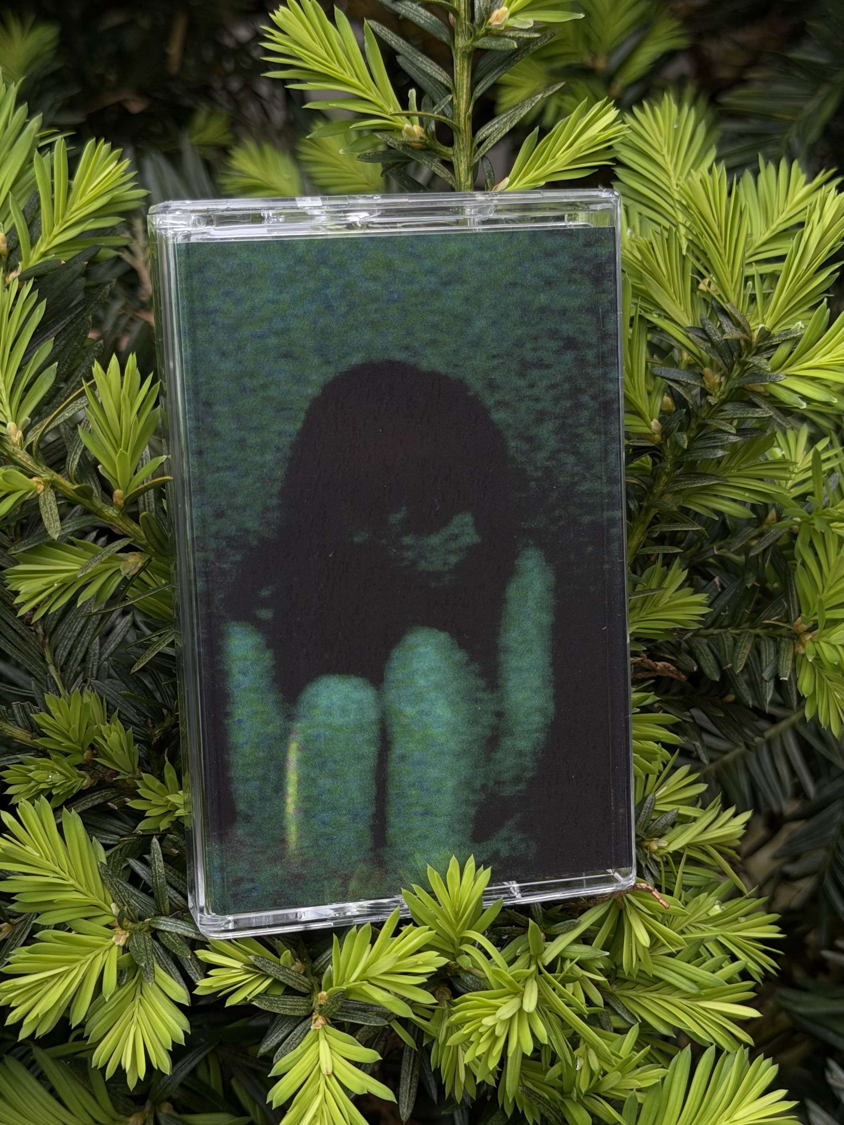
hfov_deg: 30.3
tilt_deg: -62.9
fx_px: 1560
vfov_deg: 39.7
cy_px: 562
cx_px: 422
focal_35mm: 48
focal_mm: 6.76
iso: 64
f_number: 1.78
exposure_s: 1/865
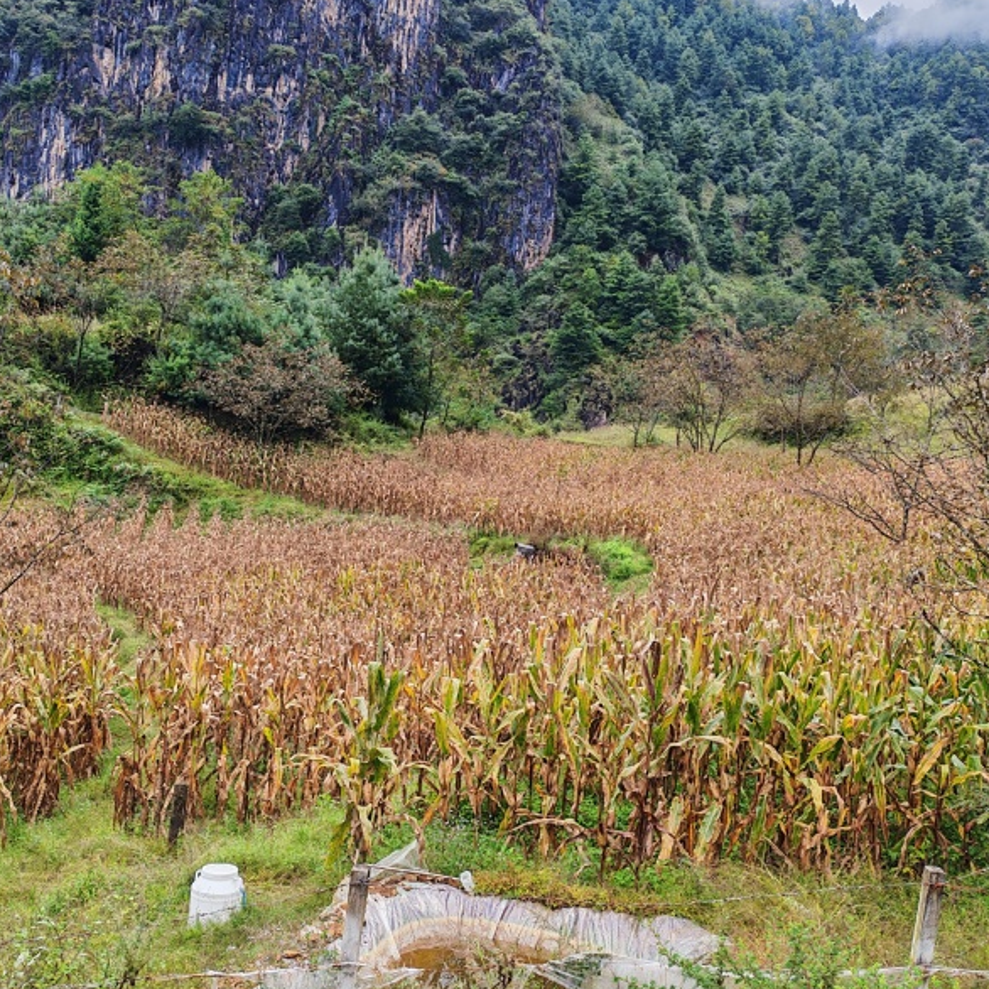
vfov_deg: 47.2
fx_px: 1131
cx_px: 530
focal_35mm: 35
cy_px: 501
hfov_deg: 47.2
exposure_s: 1/370
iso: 50
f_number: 1.9
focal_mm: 6.12
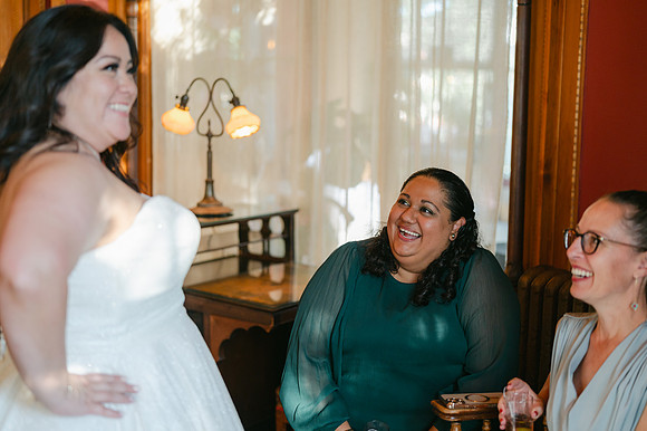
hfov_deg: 39.6
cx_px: 324
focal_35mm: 50
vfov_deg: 27.0
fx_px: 898
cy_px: 216
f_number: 1.8
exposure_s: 1/125
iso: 640
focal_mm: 50
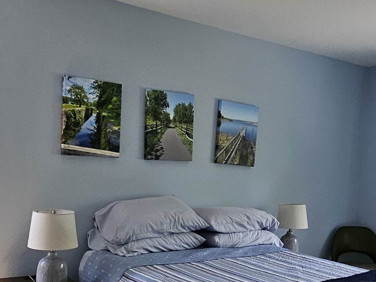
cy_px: 212
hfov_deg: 43.5
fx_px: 467
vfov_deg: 32.9
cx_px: 234
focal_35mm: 43
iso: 160
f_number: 2.2
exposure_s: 1/100
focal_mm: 1.74
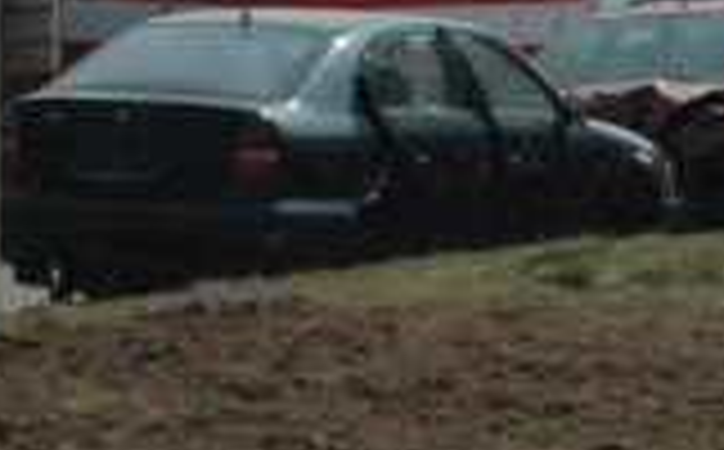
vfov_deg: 3.0
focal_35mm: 426
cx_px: 1228
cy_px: -551
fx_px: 8391
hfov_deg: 4.9
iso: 1600
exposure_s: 1/1250
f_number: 18
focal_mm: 56
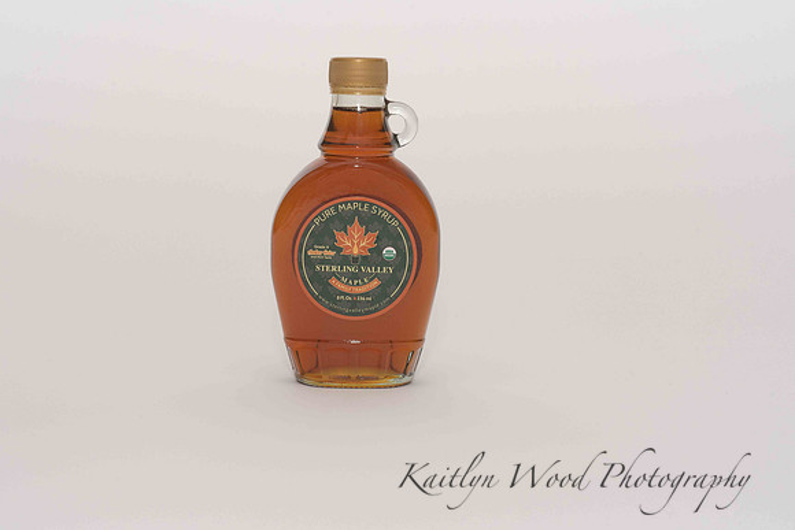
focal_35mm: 85
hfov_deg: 23.9
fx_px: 1877
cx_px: 398
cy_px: 265
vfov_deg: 16.1
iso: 400
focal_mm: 85
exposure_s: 1/100
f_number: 13
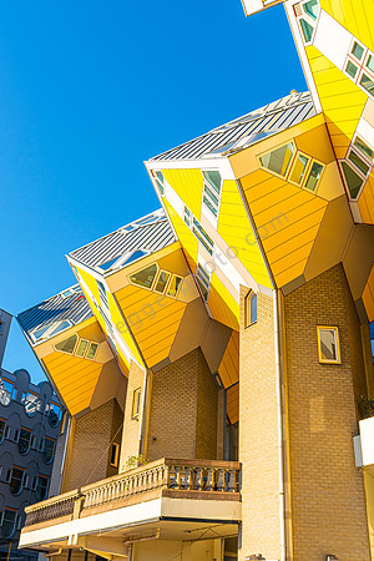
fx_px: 561
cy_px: 280
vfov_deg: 53.1
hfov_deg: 36.9
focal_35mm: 36
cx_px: 187
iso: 100
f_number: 4
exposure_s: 1/500
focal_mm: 24
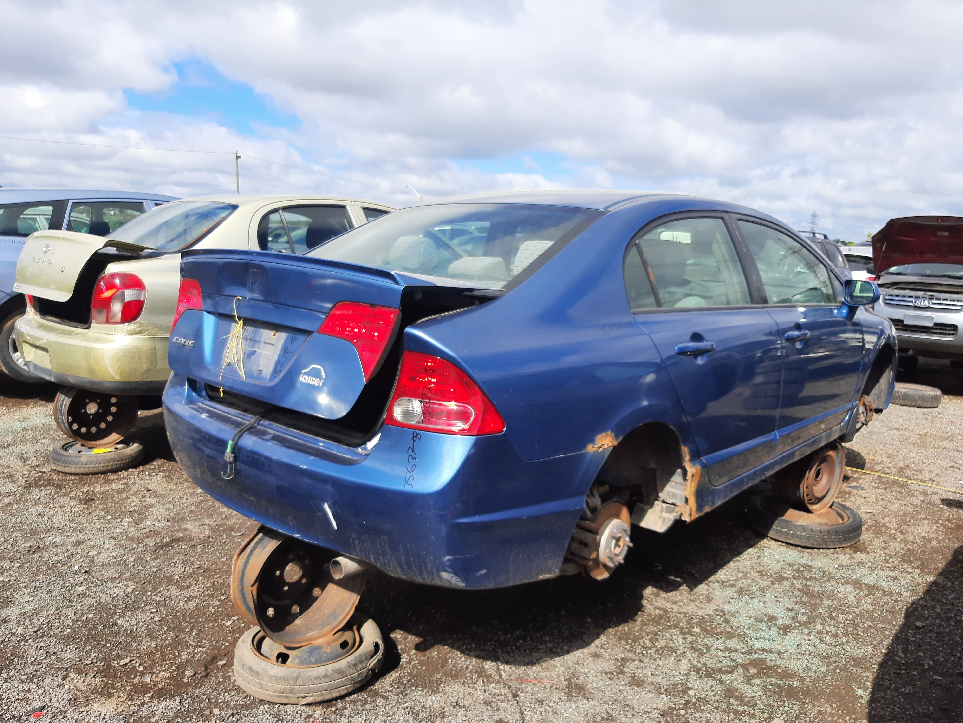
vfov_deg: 53.1
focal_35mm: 26
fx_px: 723
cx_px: 482
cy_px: 362
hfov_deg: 67.3
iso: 40
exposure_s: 1/1073
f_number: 1.7
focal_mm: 3.92
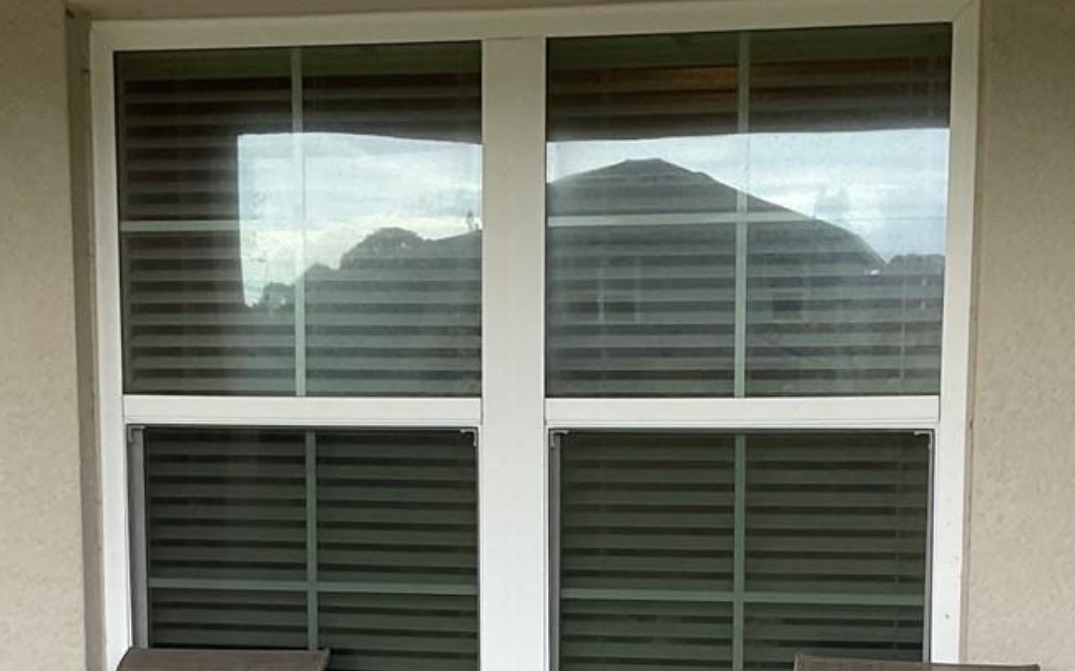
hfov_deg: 27.1
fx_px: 2226
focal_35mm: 76
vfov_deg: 16.7
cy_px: 708
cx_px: 540
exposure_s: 1/120
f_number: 1.8
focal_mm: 3
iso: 50
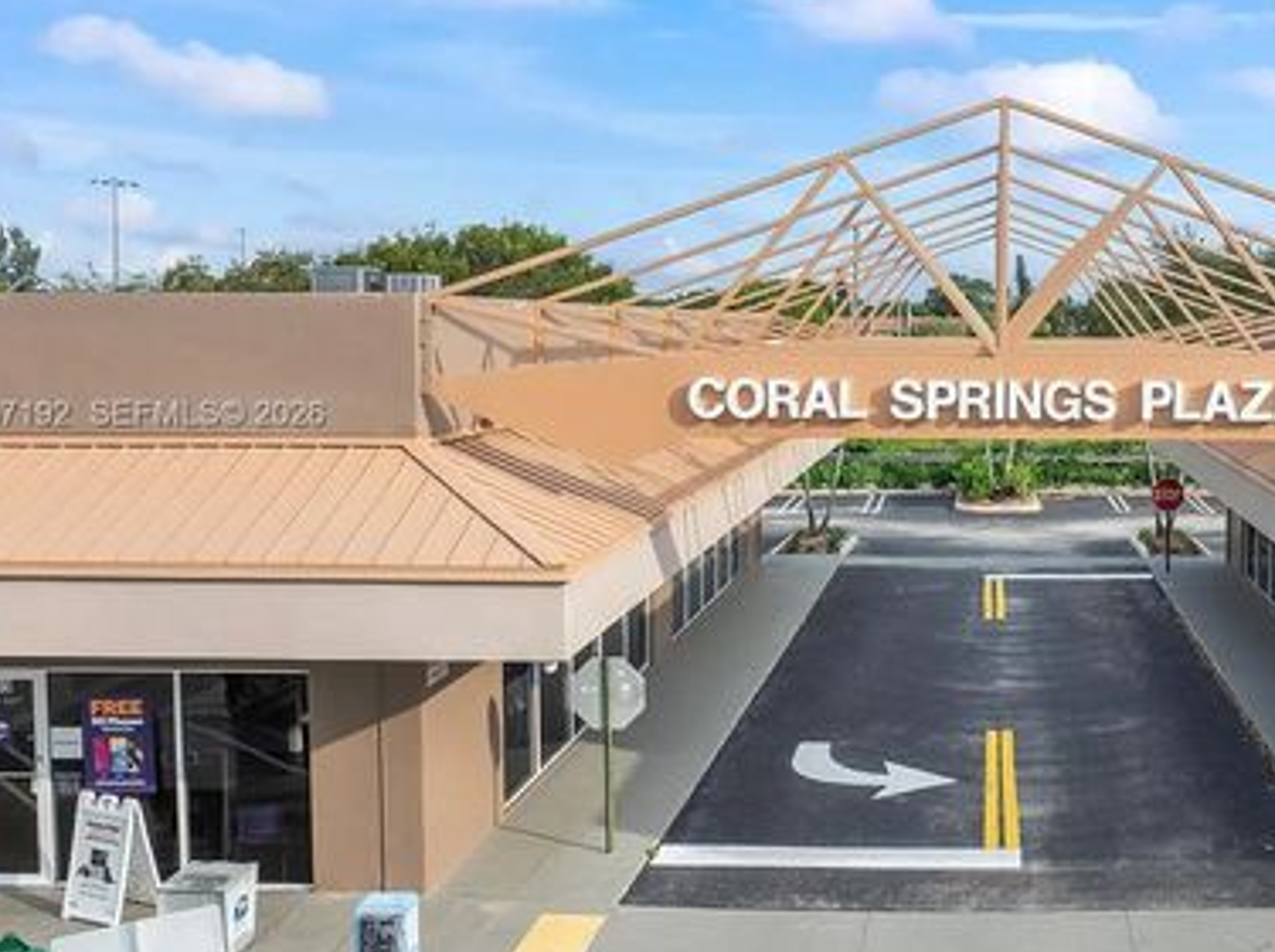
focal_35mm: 41
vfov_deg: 35.0
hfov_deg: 44.0
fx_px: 1508
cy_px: 416
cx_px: 989
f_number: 2.8
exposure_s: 1/640
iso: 100
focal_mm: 12.29
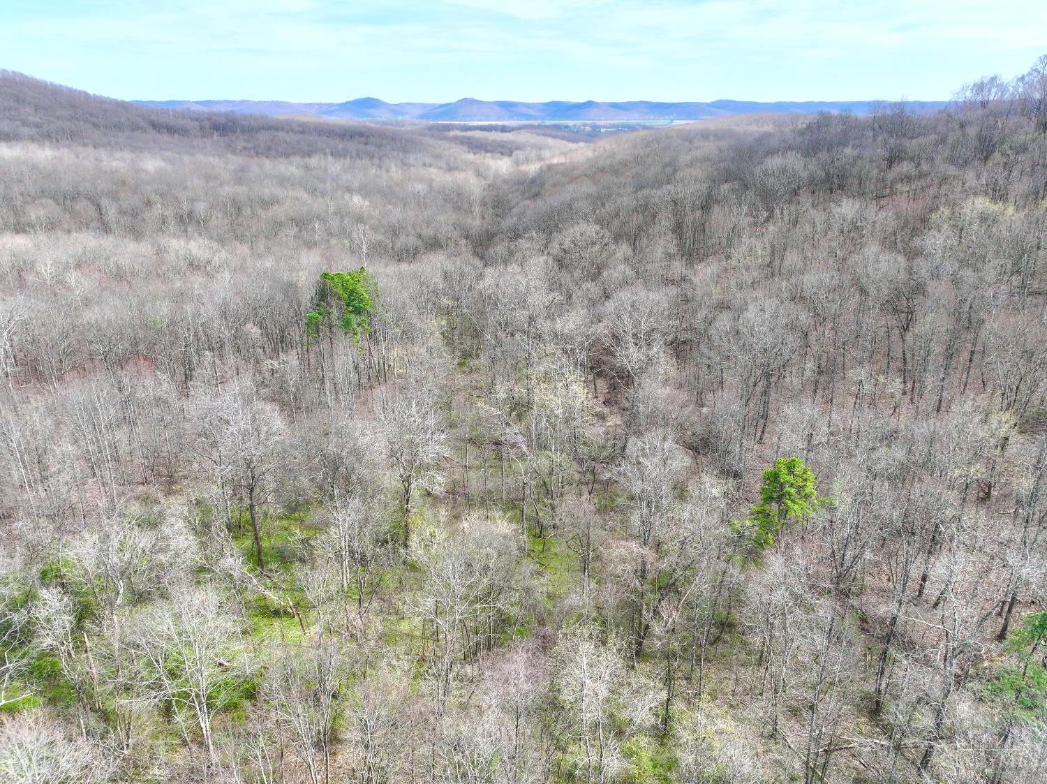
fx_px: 725
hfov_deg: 71.6
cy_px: 392
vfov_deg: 56.8
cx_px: 524
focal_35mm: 24
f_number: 2.8
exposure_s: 1/120
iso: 320
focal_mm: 12.29
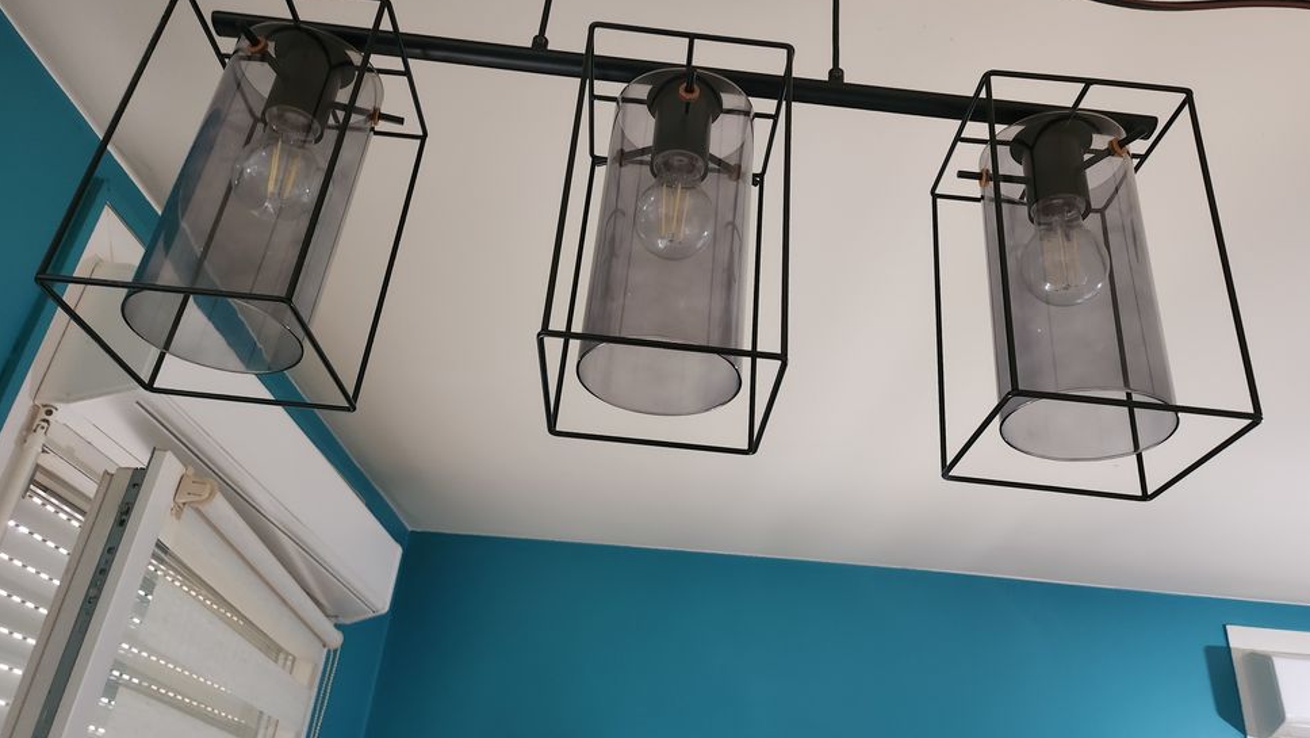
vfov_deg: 42.8
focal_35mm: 27
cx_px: 674
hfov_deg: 69.8
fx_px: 938
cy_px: 316
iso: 640
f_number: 1.8
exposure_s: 1/33
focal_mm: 5
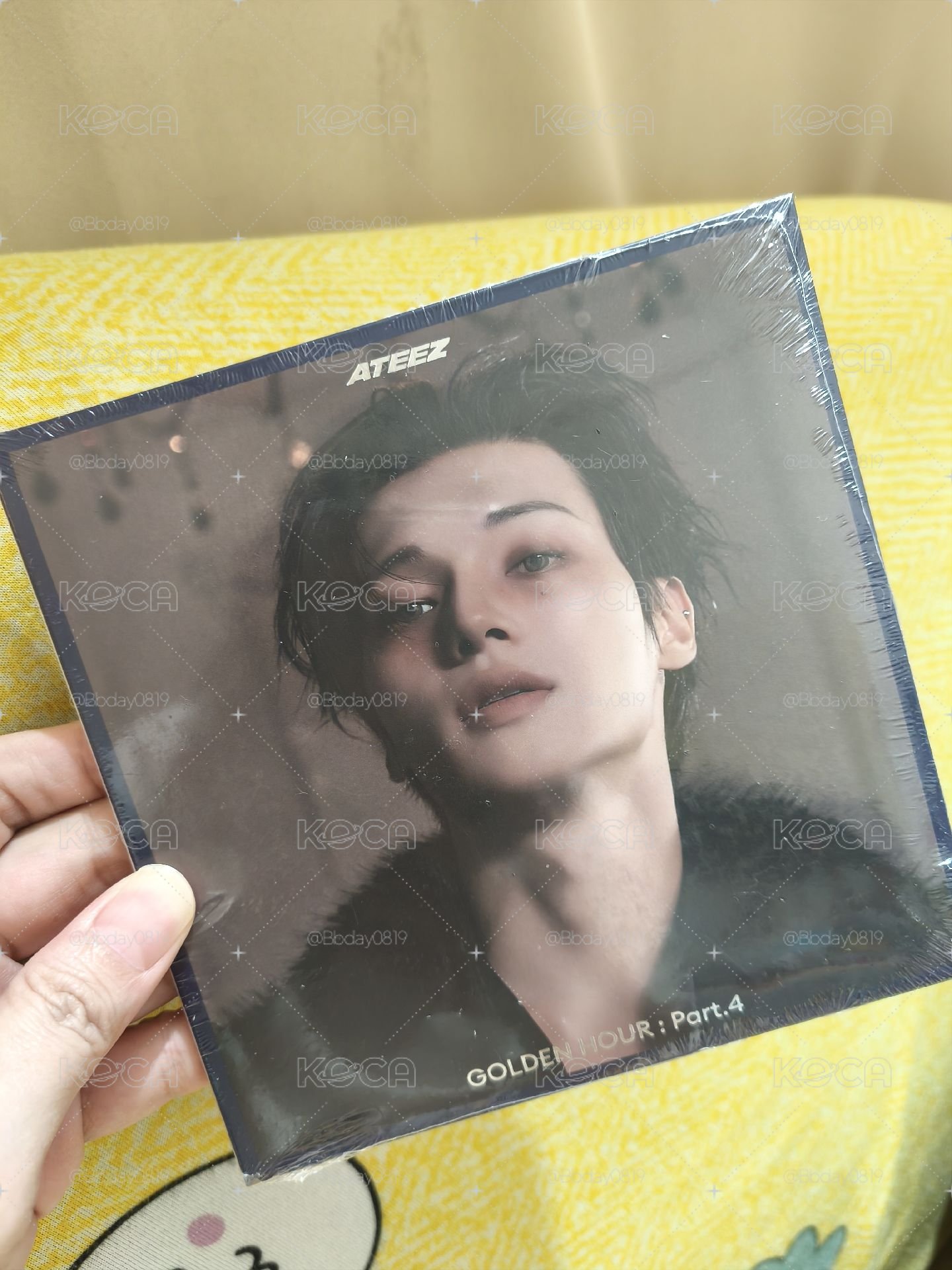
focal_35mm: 23
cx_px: 476
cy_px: 635
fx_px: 843
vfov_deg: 73.9
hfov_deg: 58.9
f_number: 1.7
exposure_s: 1/24
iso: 1250
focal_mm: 5.35
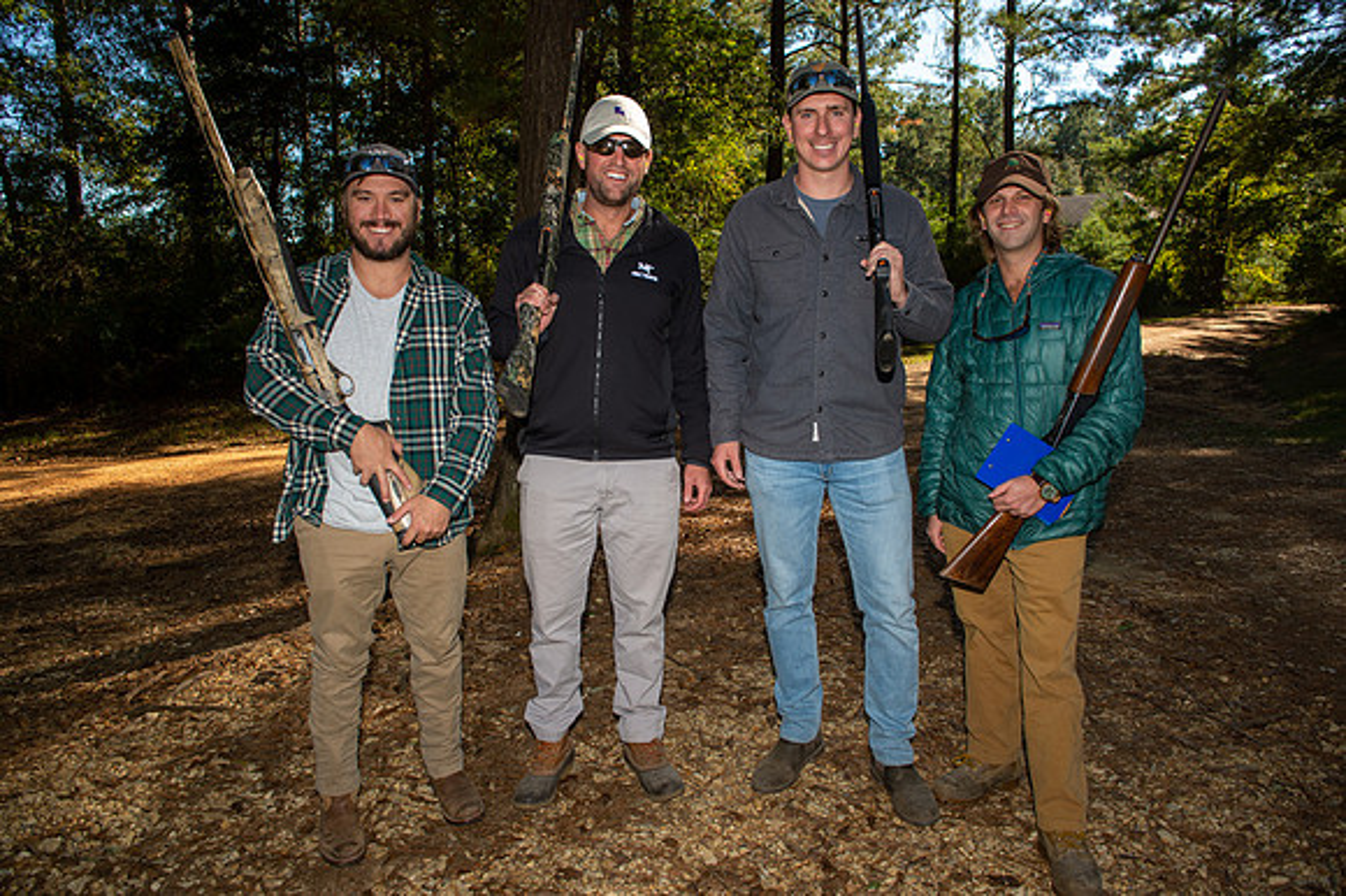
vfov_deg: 53.1
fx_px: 897
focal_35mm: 24
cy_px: 448
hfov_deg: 73.8
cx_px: 673
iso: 125
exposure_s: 1/200
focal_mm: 24
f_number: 5.6
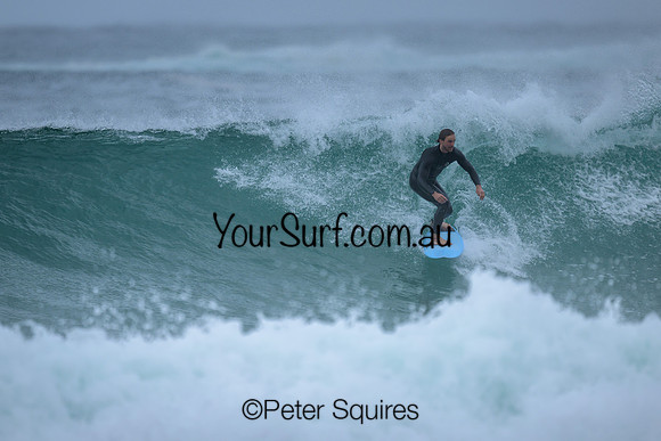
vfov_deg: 1.7
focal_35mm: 800
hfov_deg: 2.6
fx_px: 14692
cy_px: 220
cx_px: 330
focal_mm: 800
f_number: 6.3
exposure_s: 1/2000
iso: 450
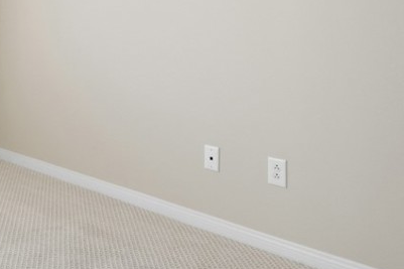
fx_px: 516
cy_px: 27
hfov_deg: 36.7
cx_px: -31
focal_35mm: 46
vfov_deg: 28.1
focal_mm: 12
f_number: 22
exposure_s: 1/13
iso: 400
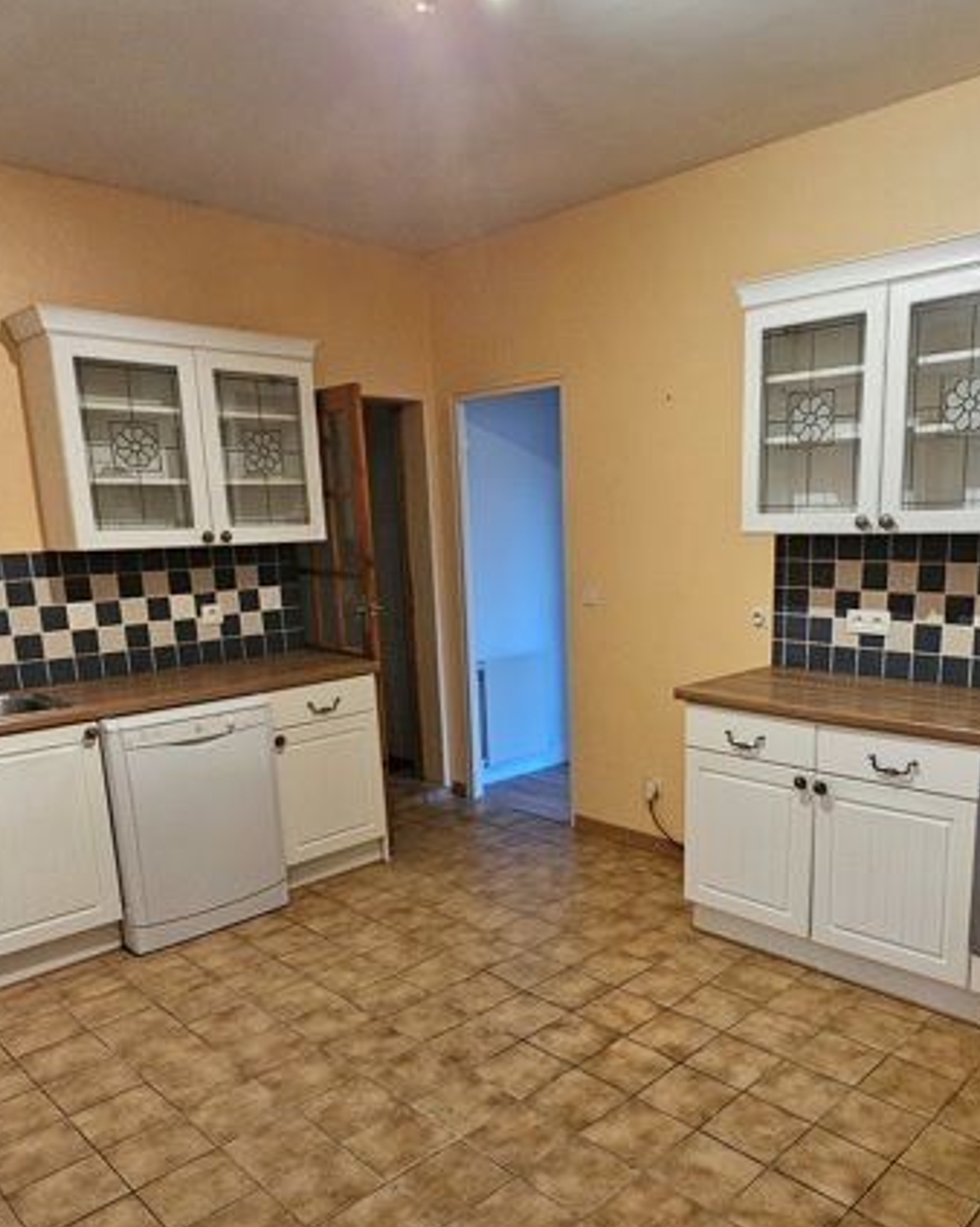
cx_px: 583
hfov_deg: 58.3
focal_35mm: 24
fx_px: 871
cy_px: 722
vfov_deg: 69.7
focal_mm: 2.2
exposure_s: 1/33.3
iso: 500
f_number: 2.2
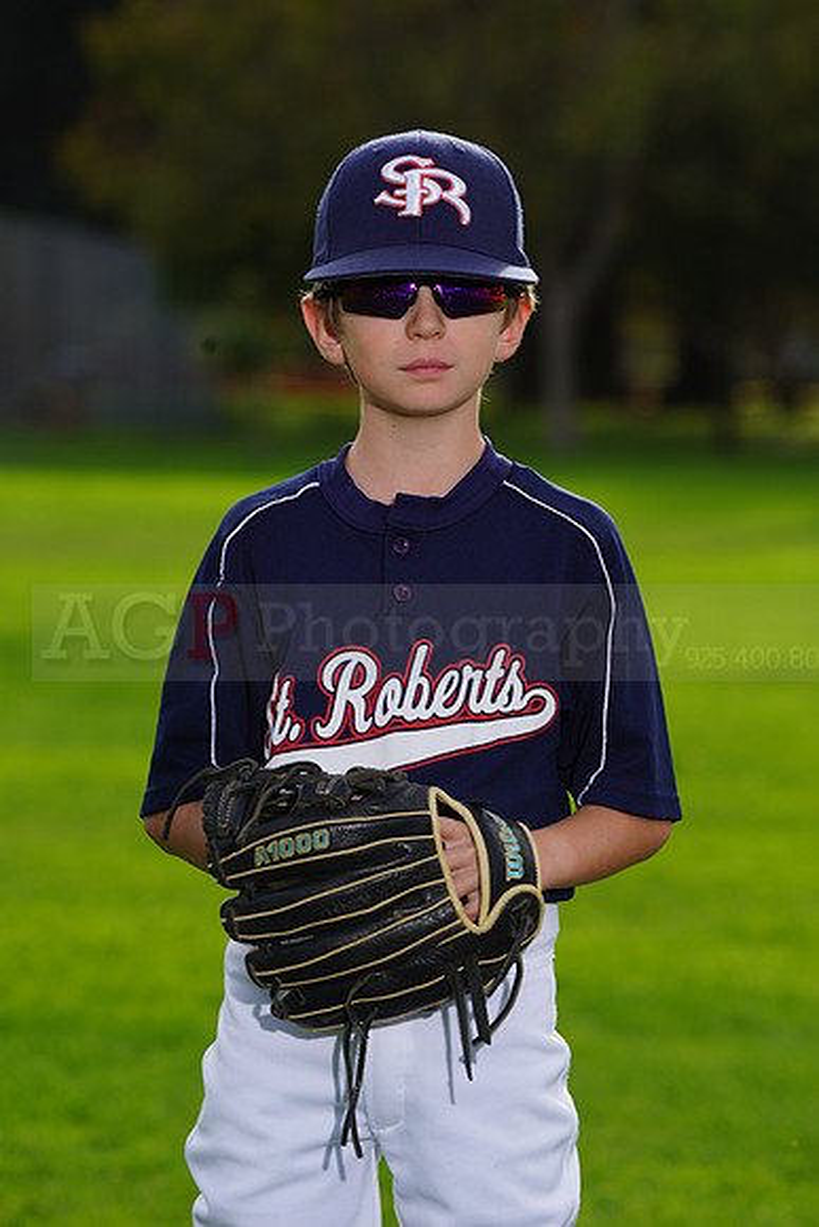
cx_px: 410
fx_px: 7912
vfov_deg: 8.9
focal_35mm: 232
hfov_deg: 5.9
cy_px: 614
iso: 160
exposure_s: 1/250
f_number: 8
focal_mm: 232
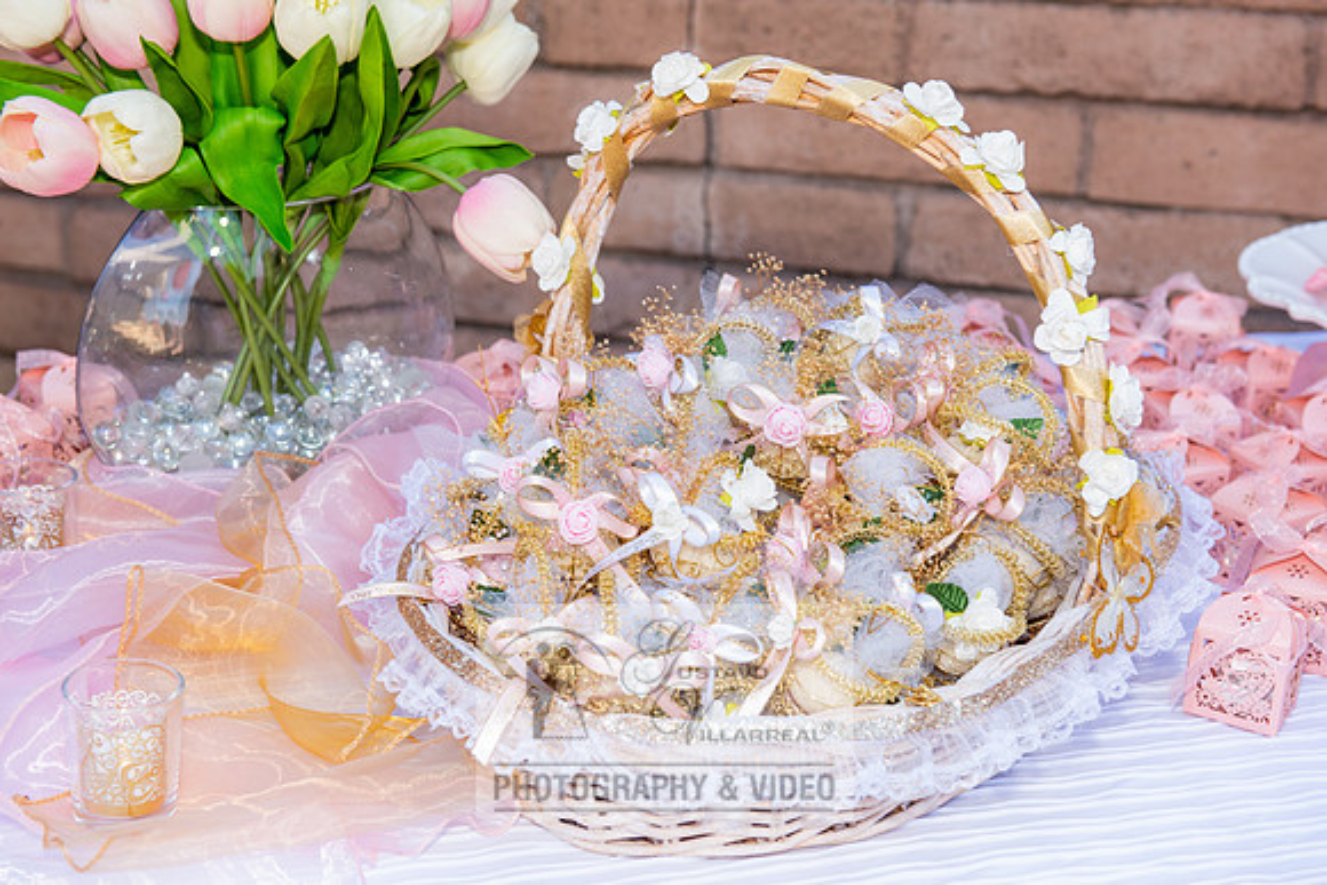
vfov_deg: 22.6
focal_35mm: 60
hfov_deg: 33.4
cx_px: 664
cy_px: 442
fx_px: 2212
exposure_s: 1/100
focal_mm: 60
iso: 200
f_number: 6.3
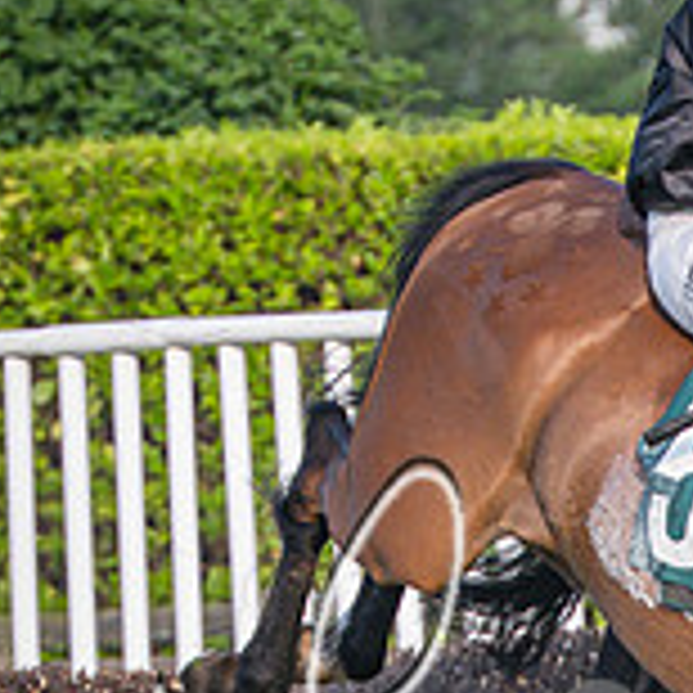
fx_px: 22718
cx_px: 844
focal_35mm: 1003
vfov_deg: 1.7
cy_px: 253
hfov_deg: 1.7
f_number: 4
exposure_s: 1/1600
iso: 400
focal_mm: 145
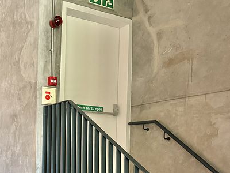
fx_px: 319
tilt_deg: +0.0
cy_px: 153
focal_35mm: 48
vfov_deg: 29.1
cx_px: 22
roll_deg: -1.3
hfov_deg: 37.1
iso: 640
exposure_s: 1/50
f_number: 1.78
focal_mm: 6.76
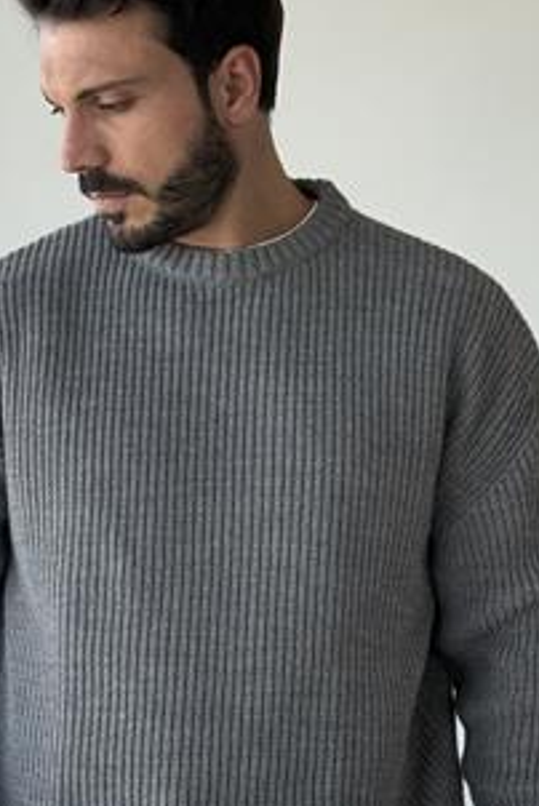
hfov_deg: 15.5
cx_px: 189
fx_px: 1972
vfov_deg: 23.1
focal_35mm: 88
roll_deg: +0.2
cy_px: 444
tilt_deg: +2.2
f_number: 1.78
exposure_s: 1/330
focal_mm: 6.76
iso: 80
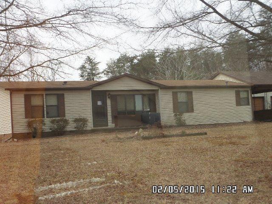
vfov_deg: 20.2
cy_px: 102
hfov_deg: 26.7
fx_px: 574
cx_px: 136
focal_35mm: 73
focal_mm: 11.9
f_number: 4.2
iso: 100
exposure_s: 1/125
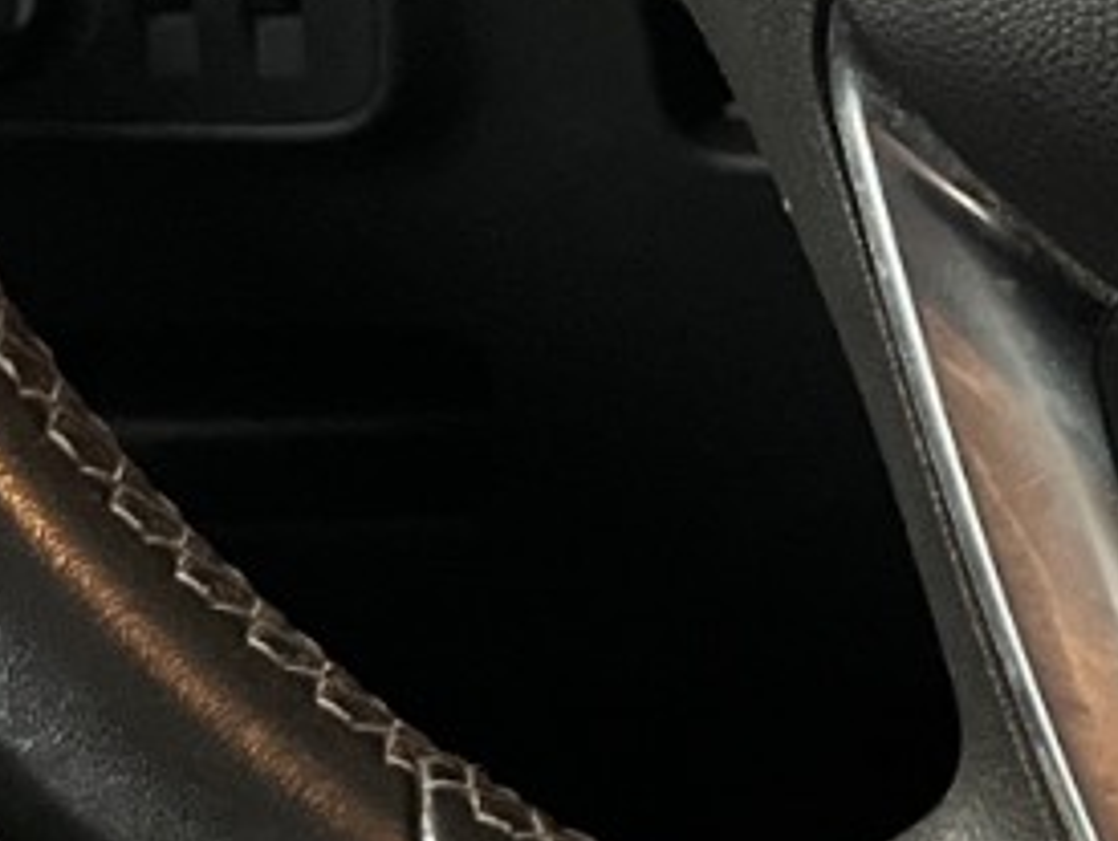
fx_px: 4883
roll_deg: +1.3
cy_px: -516
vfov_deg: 9.5
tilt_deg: -21.1
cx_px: 1403
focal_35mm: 151
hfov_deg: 12.7
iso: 500
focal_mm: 5.1
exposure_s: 1/33
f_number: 1.6
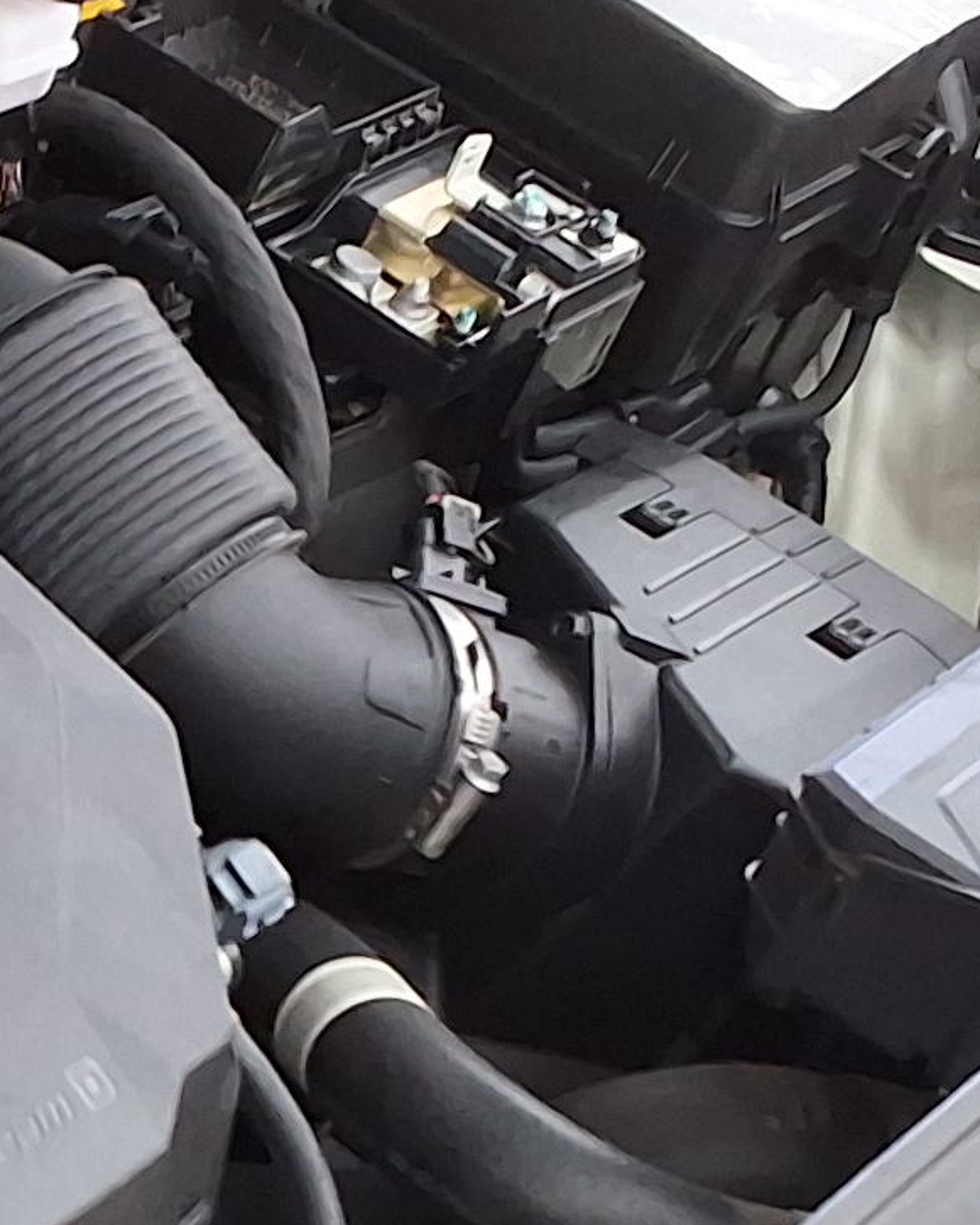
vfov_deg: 15.5
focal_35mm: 123
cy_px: 1004
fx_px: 4459
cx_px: -490
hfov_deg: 12.0
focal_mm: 2.91
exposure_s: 1/40
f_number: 1.9
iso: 64
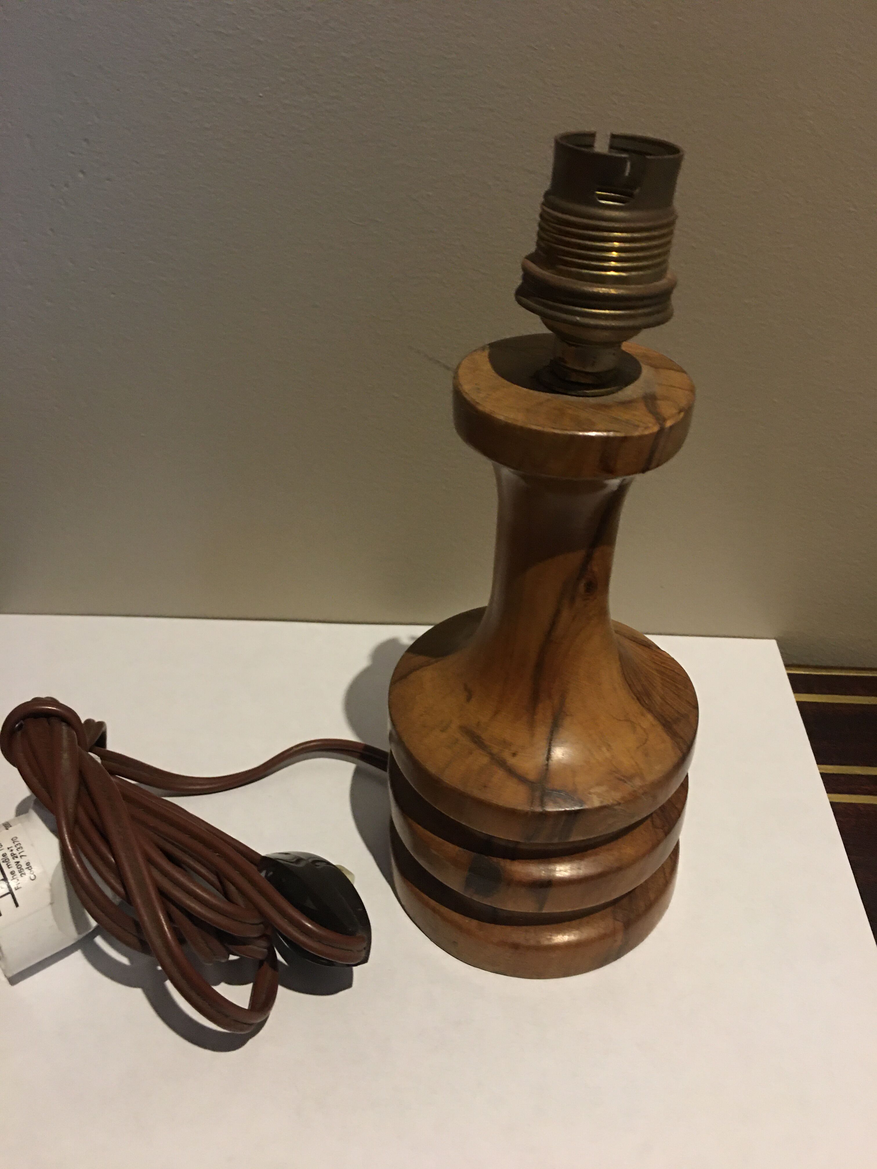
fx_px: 980
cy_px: 584
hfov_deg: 48.2
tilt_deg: -35.8
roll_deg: +0.0
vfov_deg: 61.7
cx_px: 438
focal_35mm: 29
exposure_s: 1/10
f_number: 2.2
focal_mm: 4.15
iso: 100
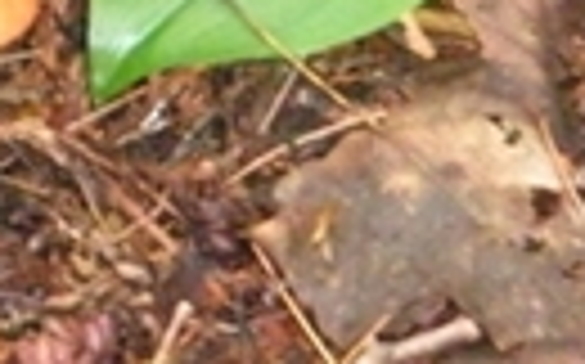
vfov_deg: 2.2
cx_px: -63
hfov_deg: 3.4
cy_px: -7
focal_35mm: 609
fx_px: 9701
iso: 1600
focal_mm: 26
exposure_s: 1/60
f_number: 5.4
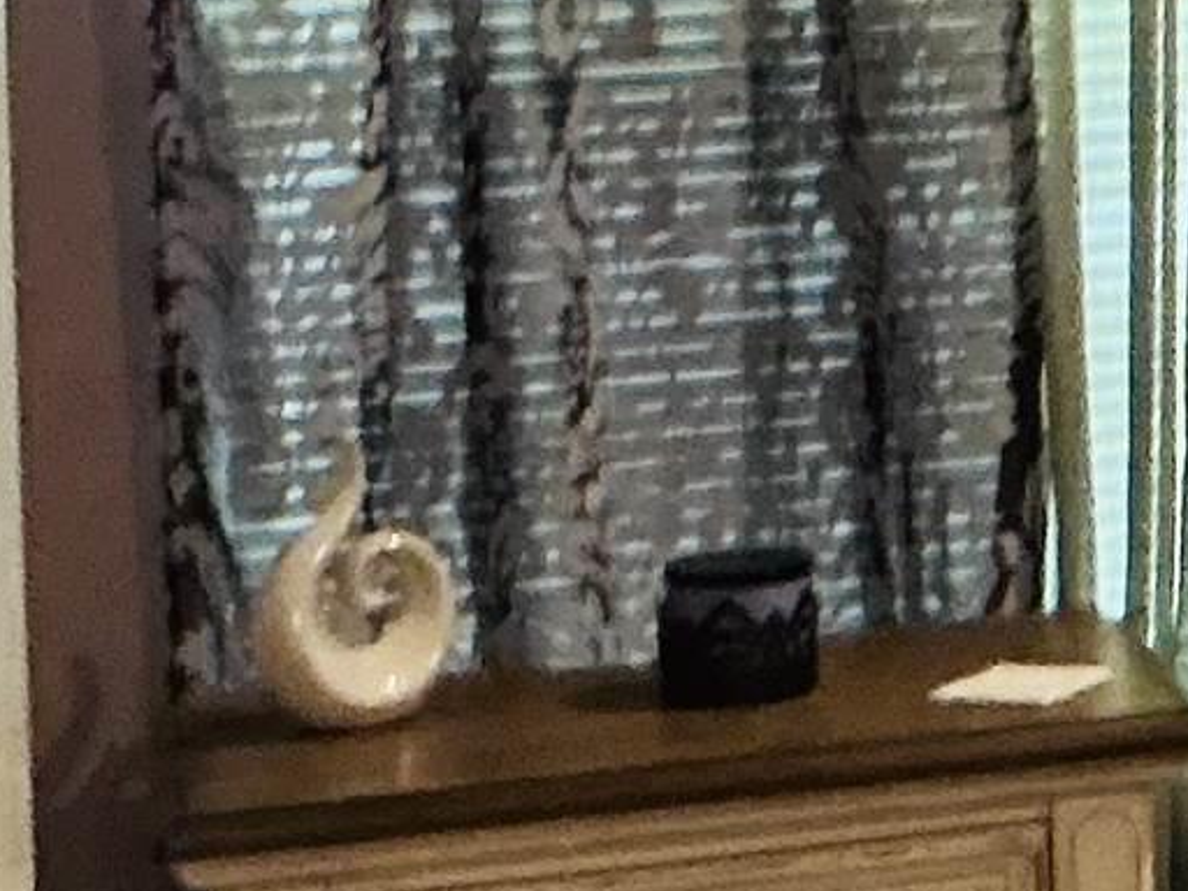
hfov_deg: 10.0
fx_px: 5972
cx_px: 2805
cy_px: -318
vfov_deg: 8.4
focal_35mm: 174
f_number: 1.8
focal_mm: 3
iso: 200
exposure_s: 1/40
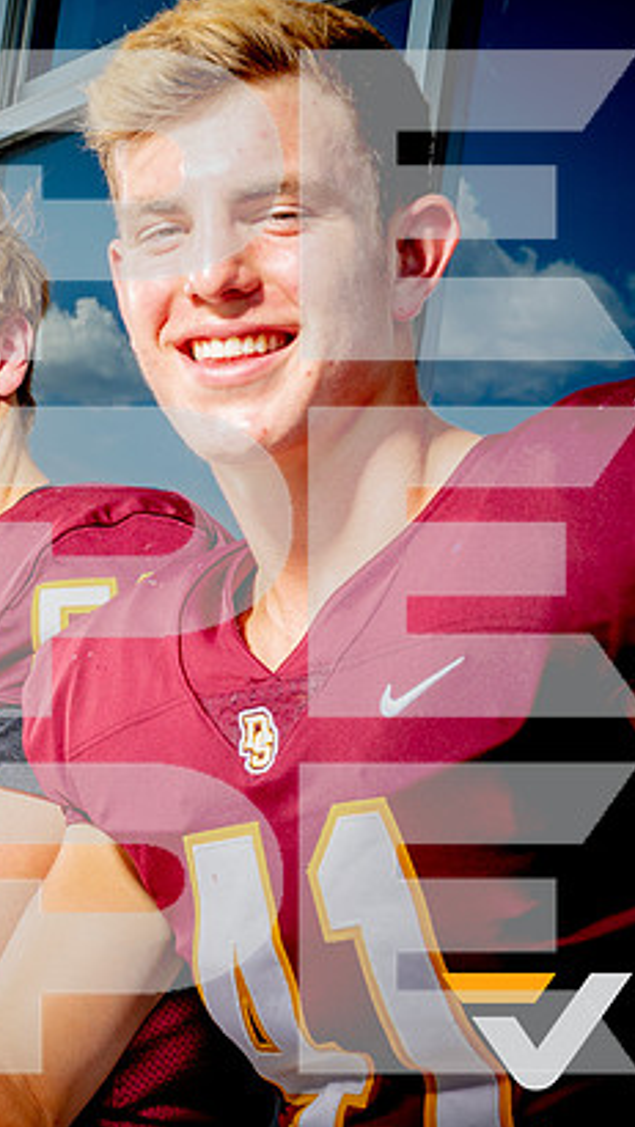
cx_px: -102
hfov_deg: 17.8
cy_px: 564
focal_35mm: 65
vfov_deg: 32.3
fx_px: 1943
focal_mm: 41
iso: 100
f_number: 11
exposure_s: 1/125
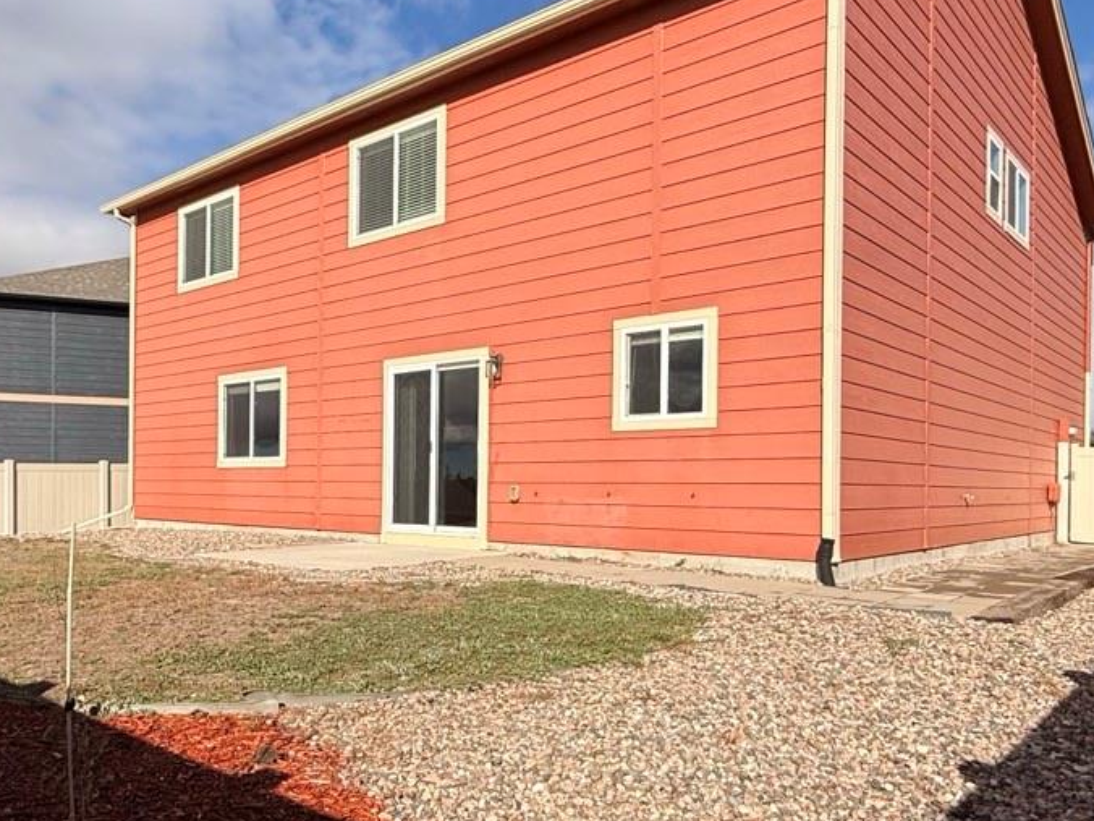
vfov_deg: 48.0
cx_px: 440
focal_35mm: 29
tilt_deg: +0.3
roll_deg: -0.4
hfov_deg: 61.2
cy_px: 487
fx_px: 917
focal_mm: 2.22
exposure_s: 1/3460
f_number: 2.2
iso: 50
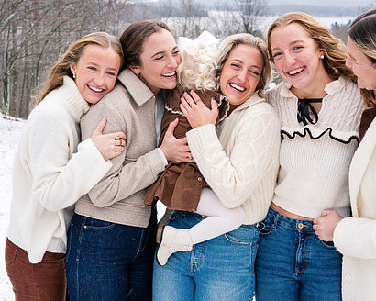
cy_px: 151
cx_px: 205
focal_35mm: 65
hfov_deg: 29.1
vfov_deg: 23.5
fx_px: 723
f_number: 8
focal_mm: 49
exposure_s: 1/250
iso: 1000
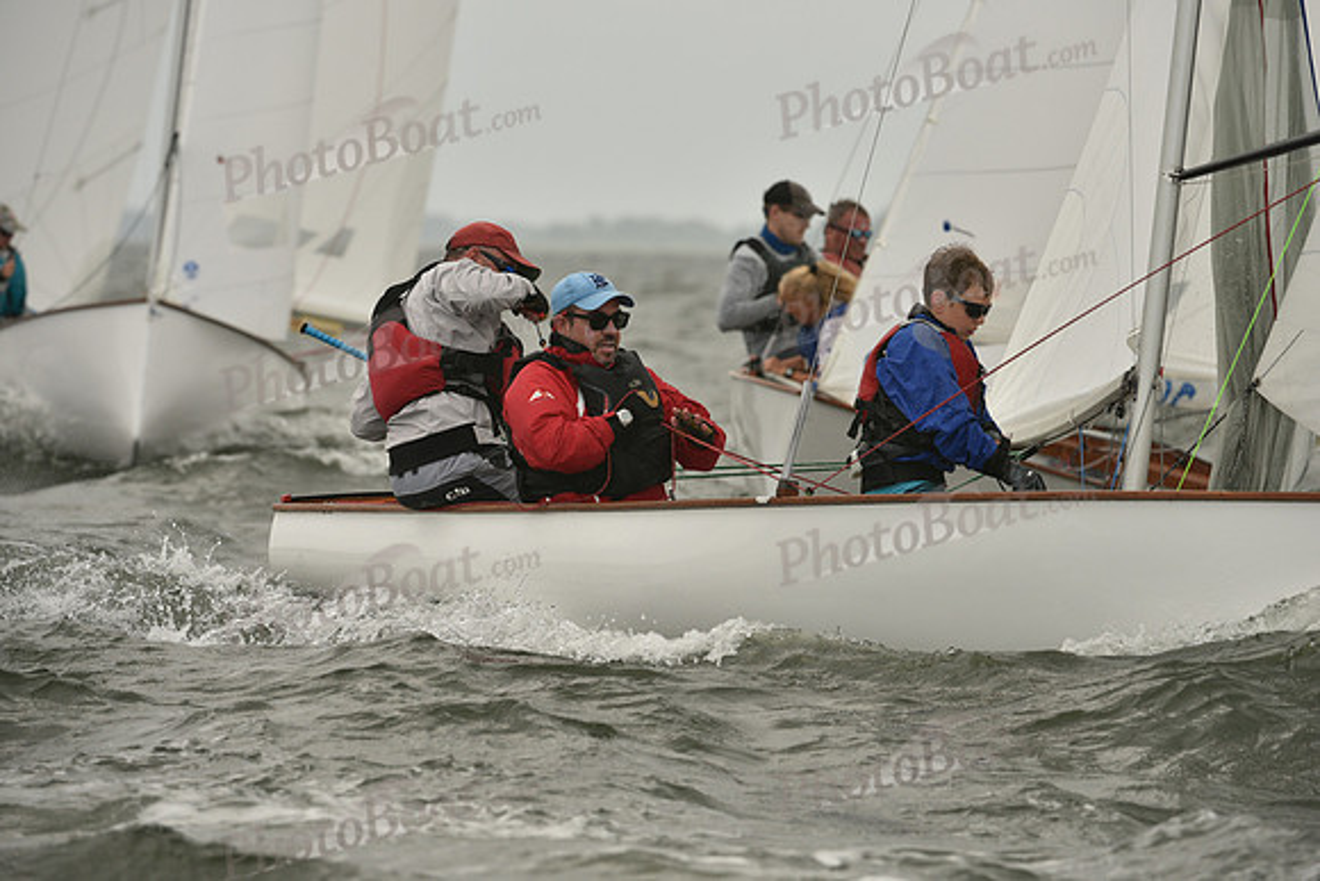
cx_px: 660
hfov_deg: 6.2
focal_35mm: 330
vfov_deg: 4.2
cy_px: 440
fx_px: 12102
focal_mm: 330
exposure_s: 1/1250
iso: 320
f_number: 6.3
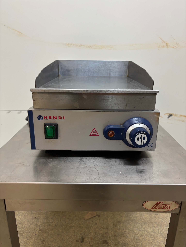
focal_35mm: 26
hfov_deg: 53.1
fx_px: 186
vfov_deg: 67.3
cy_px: 124
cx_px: 93
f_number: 1.6
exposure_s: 1/50
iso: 125
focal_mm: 5.96
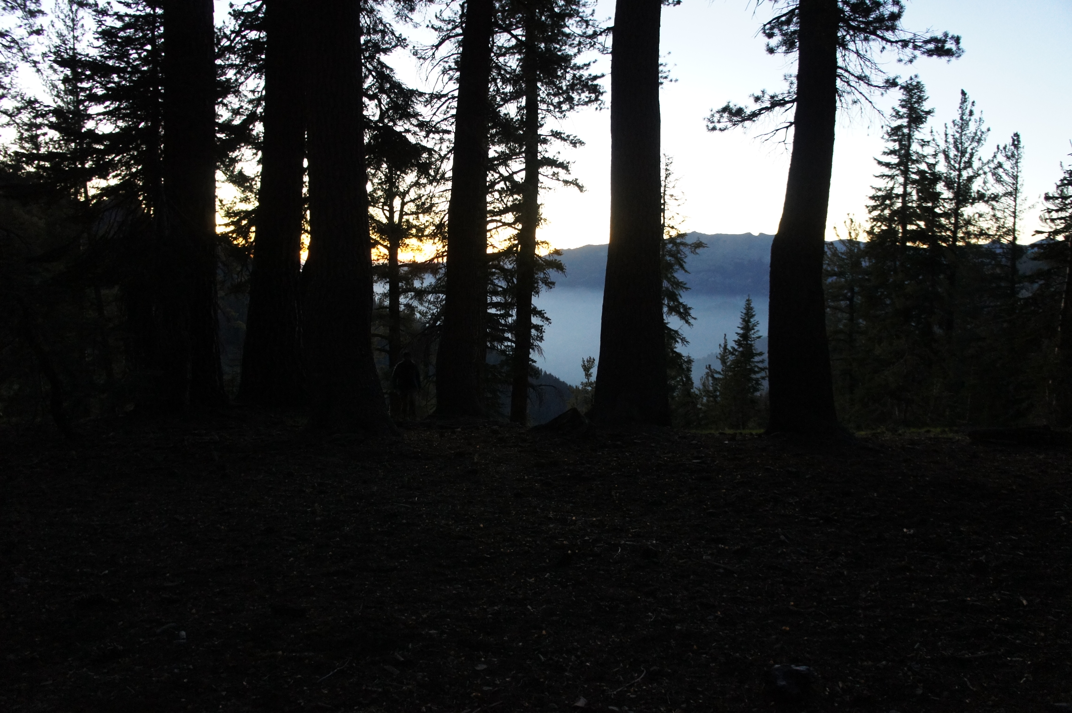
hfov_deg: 67.4
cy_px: 356
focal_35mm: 27
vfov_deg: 47.9
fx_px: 804
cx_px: 536
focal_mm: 18
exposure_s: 1/15
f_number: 3.5
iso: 1600
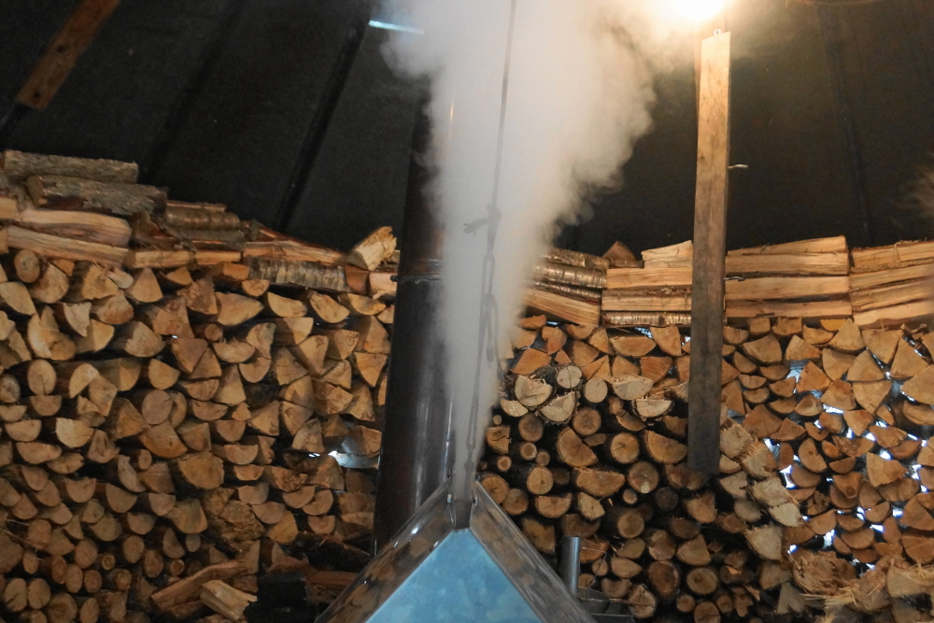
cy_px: 312
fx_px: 986
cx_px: 467
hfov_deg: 50.7
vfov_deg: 35.1
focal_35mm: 38
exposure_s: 1/60
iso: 1600
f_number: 4
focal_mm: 18
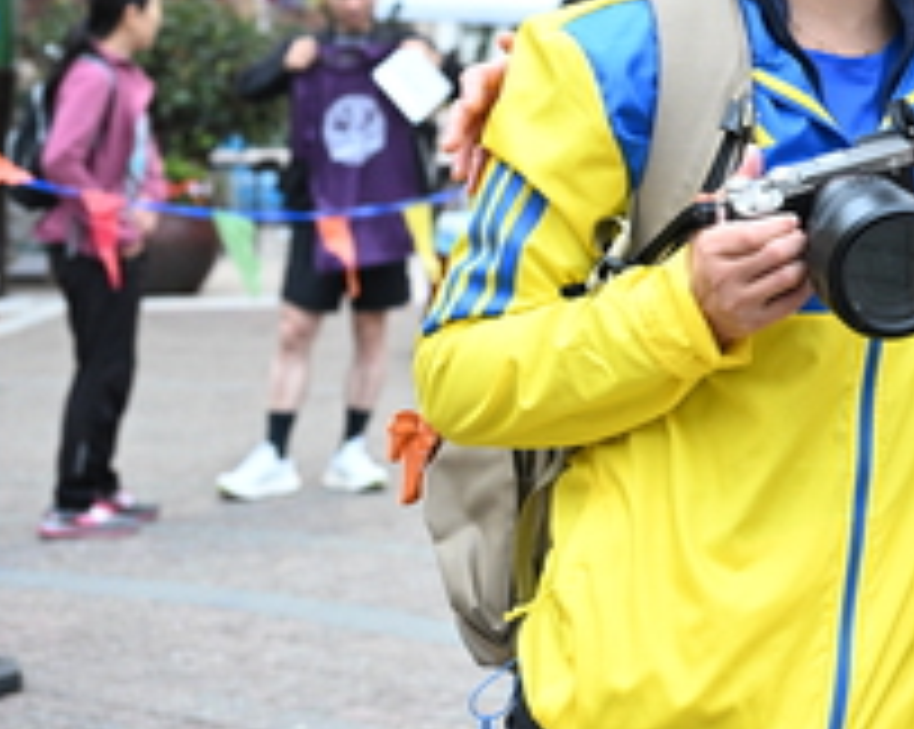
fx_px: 2892
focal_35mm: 107
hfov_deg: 17.1
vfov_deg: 14.1
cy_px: -38
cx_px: 1121
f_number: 4
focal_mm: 42
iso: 3200
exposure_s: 1/160
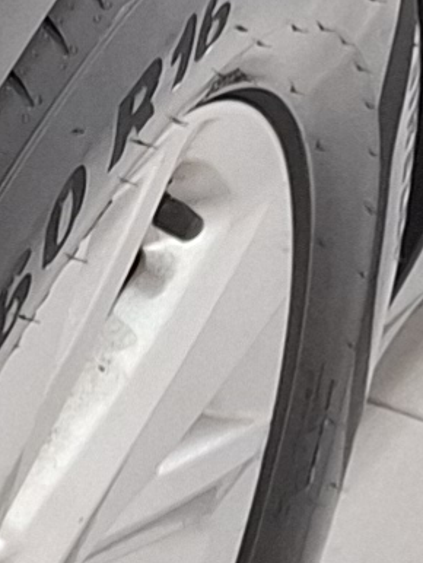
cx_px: -1683
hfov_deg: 5.0
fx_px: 3955
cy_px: 195
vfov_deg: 8.1
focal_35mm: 243
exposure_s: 1/30
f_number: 1.8
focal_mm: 5.54
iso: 250
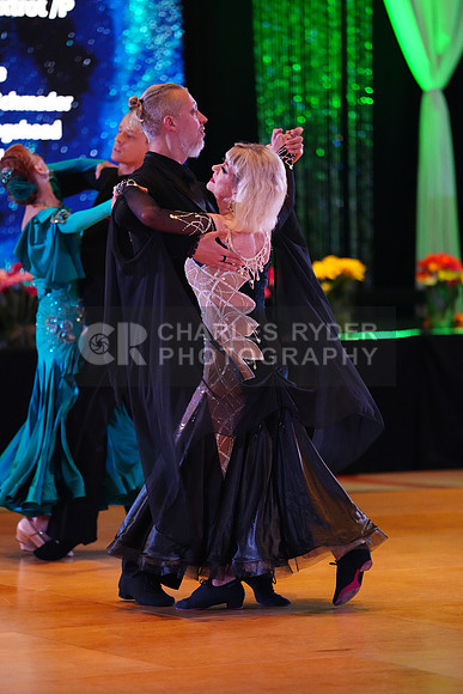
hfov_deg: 6.9
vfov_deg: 10.3
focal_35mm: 200
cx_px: 232
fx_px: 3856
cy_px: 347
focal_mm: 200
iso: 5000
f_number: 2.8
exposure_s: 1/400
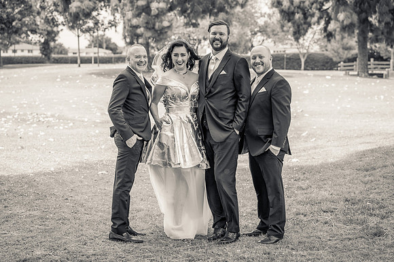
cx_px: 197
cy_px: 131
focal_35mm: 70
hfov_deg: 28.9
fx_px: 766
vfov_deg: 19.4
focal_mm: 70
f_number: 4
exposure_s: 1/1600
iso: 500
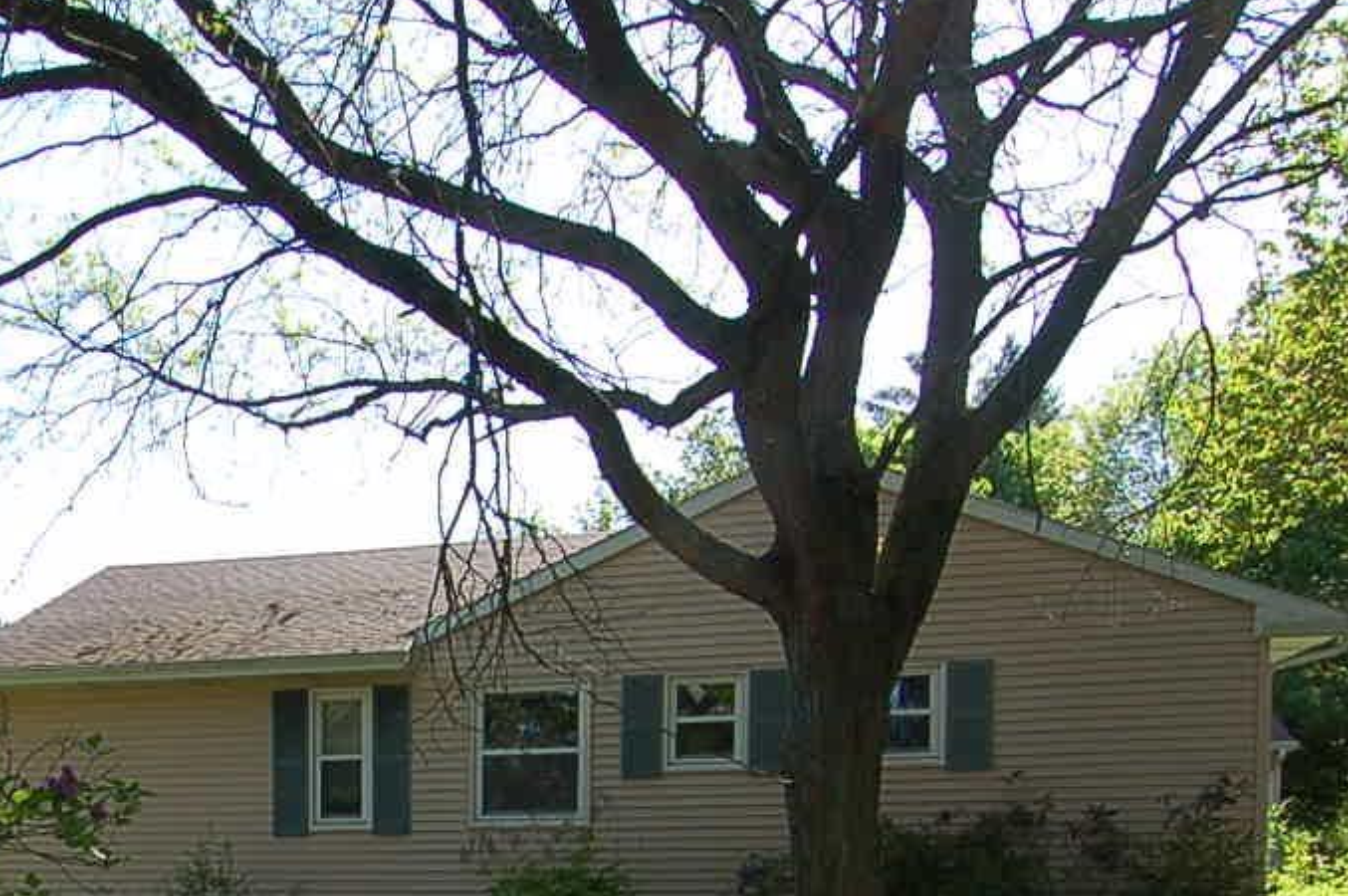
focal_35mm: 40
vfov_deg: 30.5
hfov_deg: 46.0
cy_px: 938
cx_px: 269
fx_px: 1496
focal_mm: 12
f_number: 7.1
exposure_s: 1/200
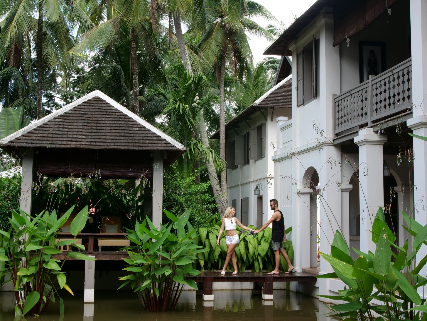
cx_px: 216
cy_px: 161
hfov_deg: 37.5
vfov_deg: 28.6
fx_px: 629
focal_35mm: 51
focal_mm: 25
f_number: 9
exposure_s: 1/125
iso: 250
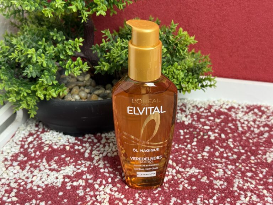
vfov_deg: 30.3
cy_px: 102
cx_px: 136
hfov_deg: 39.7
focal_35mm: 48
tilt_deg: -29.1
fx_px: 379
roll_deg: +0.8
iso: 100
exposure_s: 1/50
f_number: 1.78
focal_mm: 6.76
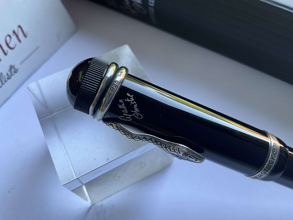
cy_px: 110
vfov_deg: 48.2
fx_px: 245
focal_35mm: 29
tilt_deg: -62.5
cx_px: 146
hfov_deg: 61.7
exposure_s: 1/122
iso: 64
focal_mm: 3
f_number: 1.8
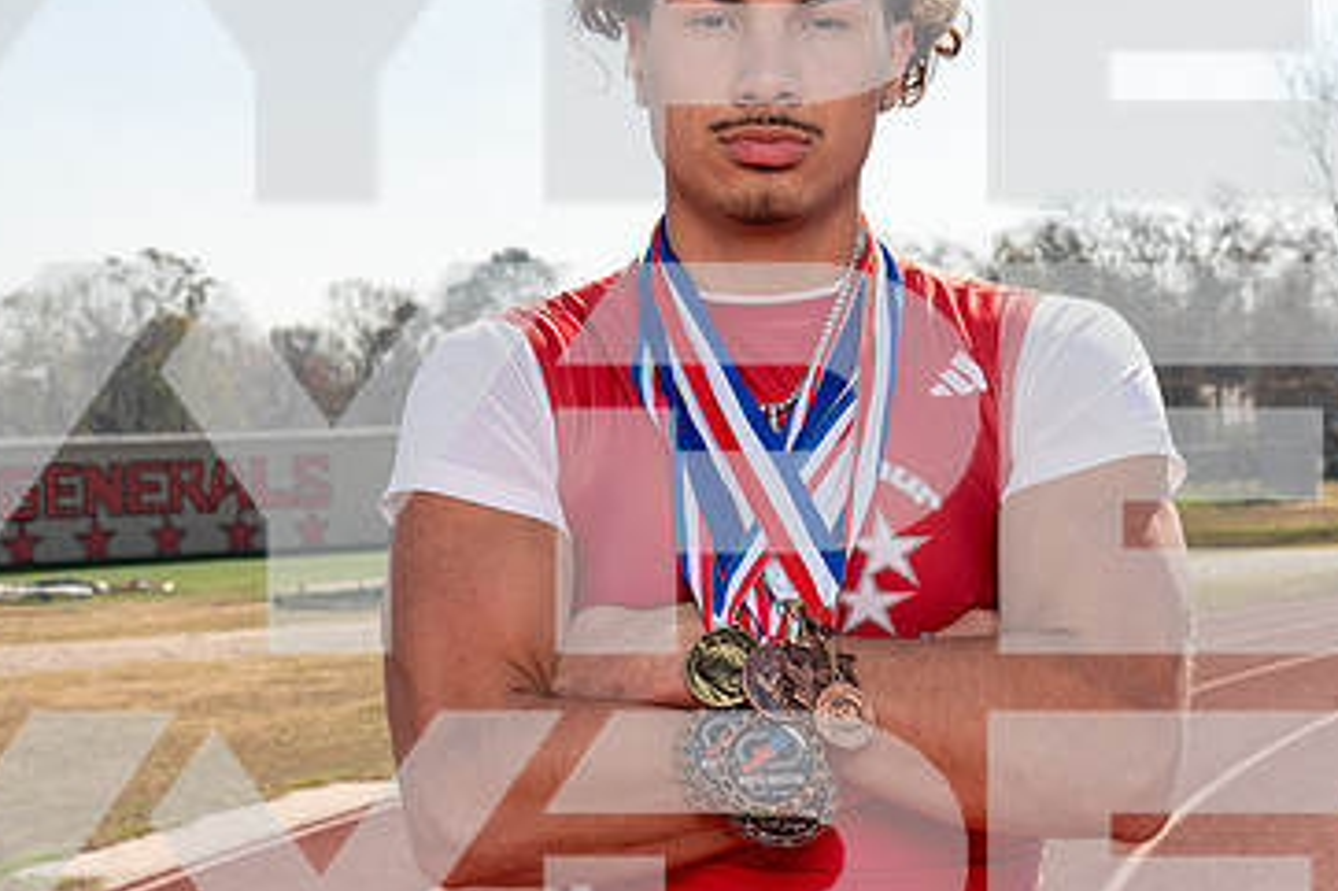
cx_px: 484
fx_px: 2860
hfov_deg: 26.2
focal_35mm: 77
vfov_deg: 17.7
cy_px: 460
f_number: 9
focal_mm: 48
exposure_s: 1/200
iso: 125
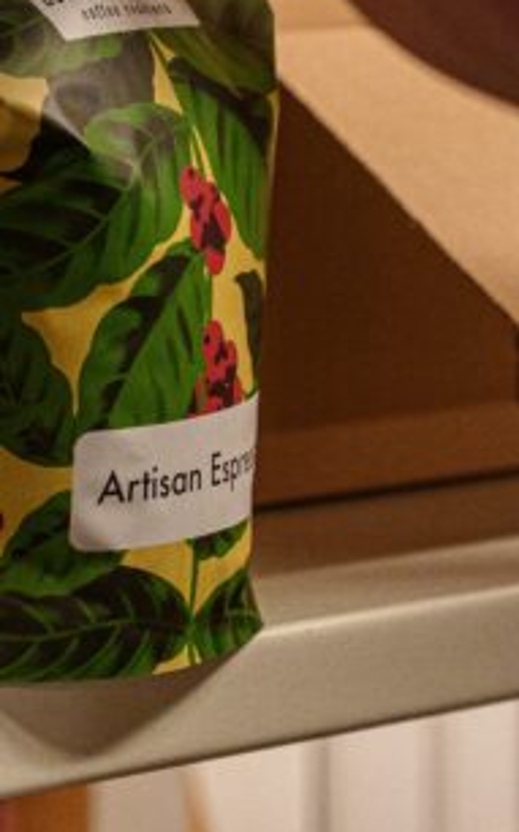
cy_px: 318
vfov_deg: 11.5
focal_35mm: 183
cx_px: 145
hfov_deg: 7.2
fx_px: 4139
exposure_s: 1/60
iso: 800
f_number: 2.8
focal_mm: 53.5
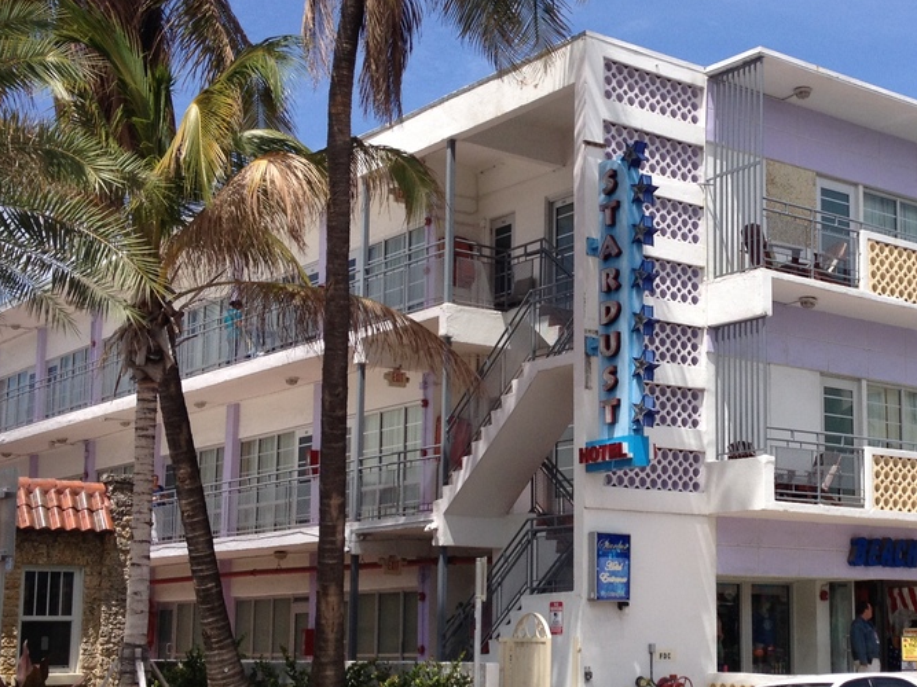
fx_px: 1669
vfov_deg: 23.2
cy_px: 414
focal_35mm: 63
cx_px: 698
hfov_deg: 30.2
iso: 50
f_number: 2.4
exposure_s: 1/1727
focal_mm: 4.28
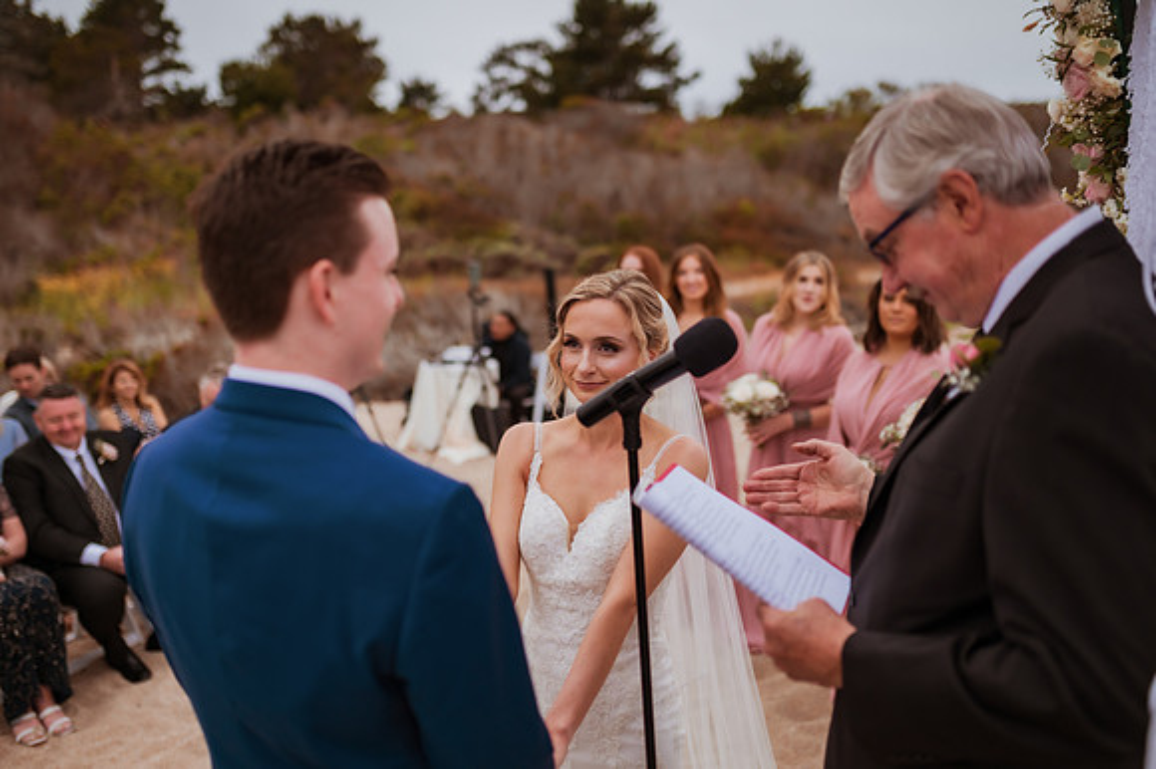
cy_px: 384
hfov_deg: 54.5
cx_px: 578
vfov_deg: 37.8
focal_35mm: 35
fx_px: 1123
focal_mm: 35
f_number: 1.8
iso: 500
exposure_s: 1/3200
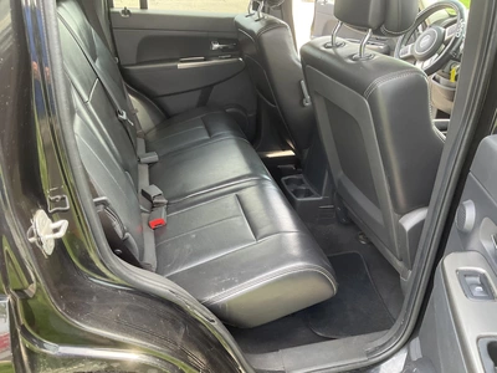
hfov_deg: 61.7
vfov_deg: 48.2
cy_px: 186
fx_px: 416
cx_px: 248
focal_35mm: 29
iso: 64
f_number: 1.8
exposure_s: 1/116
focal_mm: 3
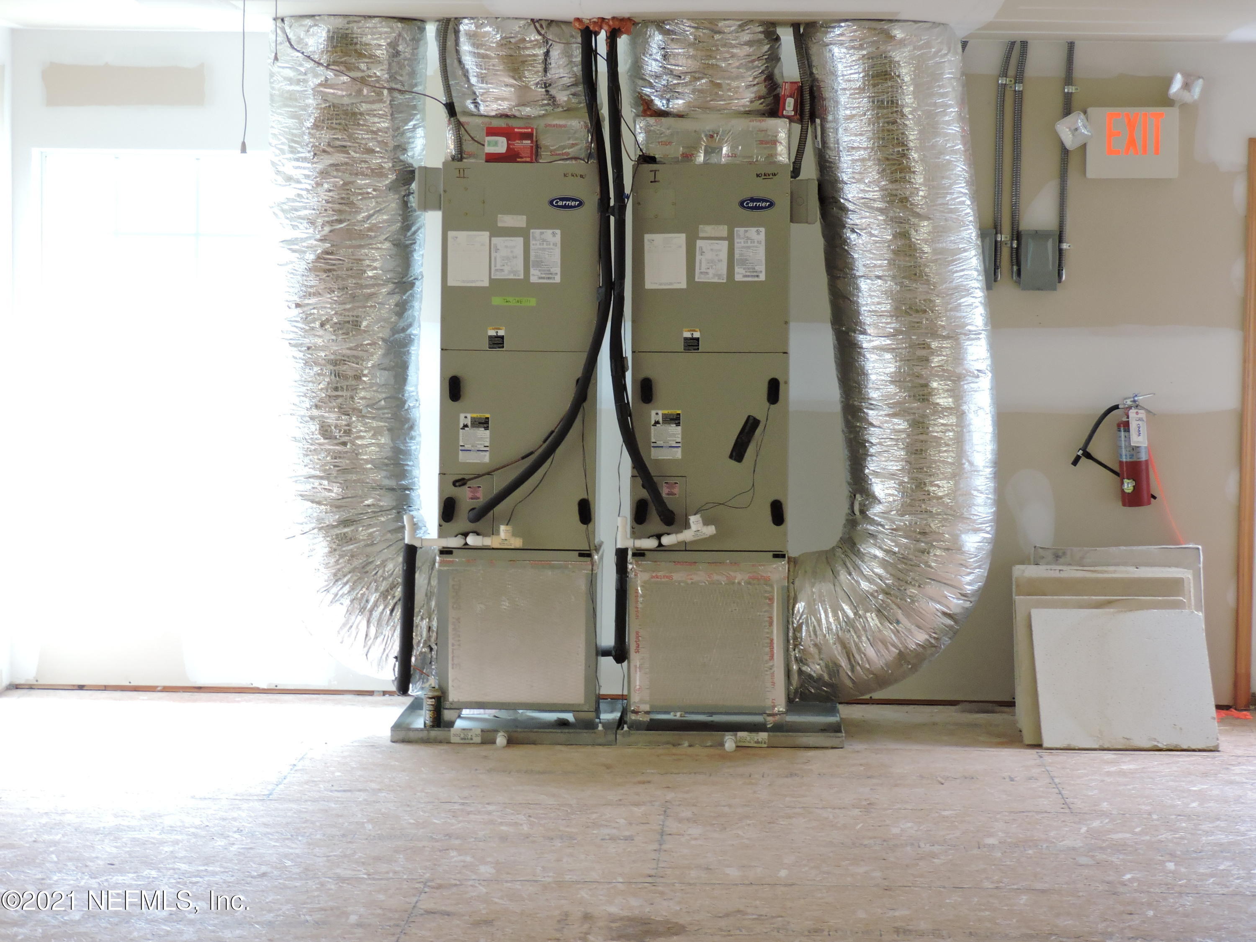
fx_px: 3266
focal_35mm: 90
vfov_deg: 16.4
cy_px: 471
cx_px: 628
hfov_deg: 21.8
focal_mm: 16.1
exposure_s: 1/25
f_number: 4.1
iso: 400
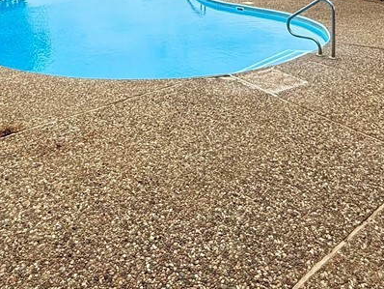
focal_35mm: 36
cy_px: -43
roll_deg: +0.6
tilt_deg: -1.1
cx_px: 183
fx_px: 400
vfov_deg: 33.5
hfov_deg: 51.3
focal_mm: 2.22
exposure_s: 1/789
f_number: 2.2
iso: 50
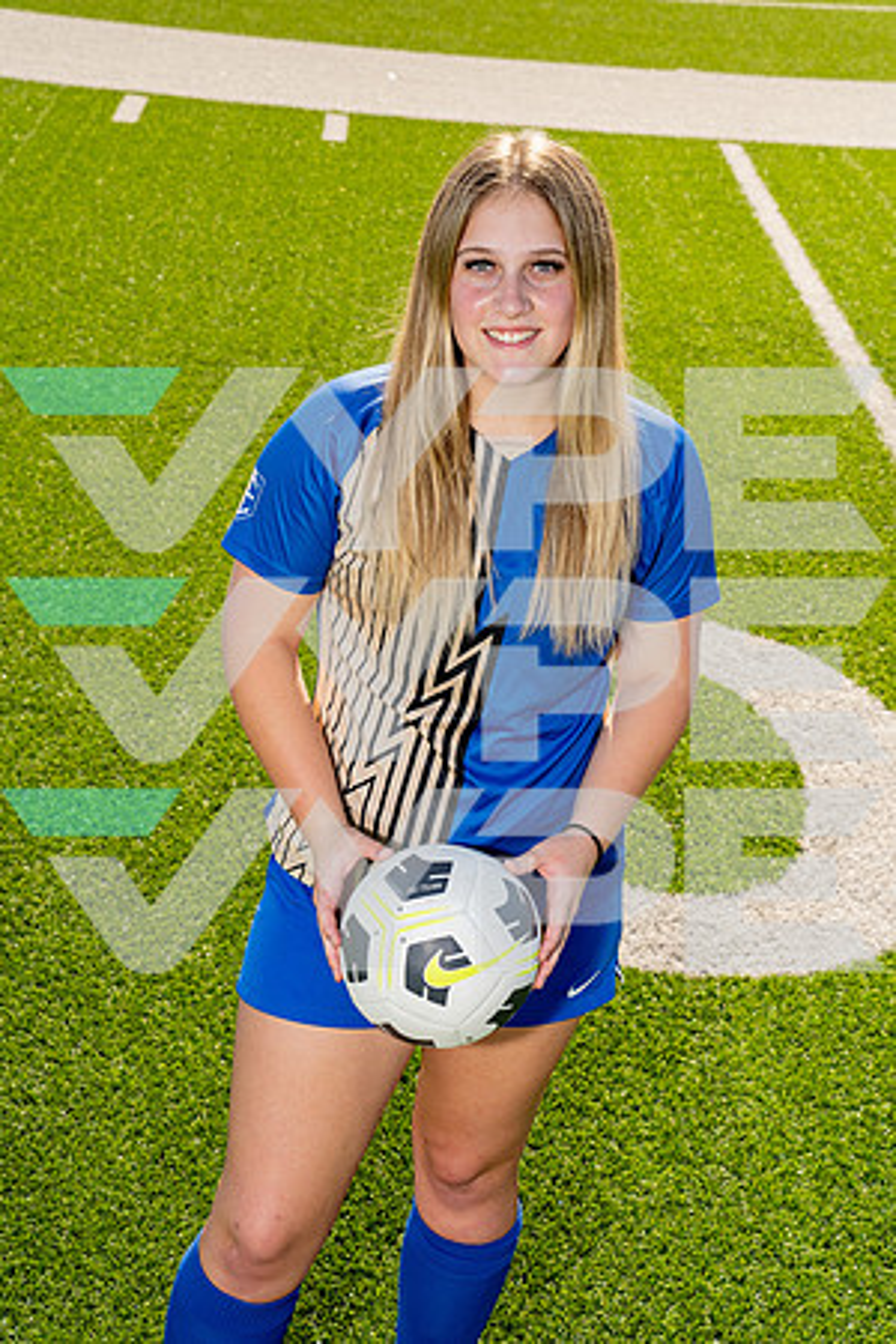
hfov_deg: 19.5
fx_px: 2613
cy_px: 672
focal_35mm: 70
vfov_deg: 28.8
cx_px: 448
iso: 320
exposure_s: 1/250
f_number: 10
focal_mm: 70
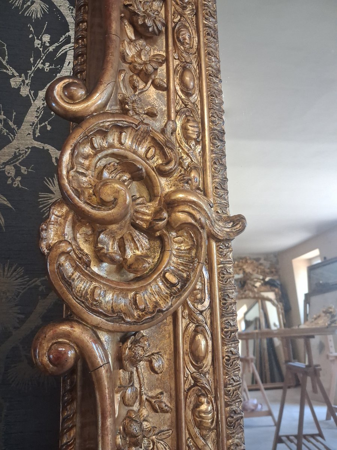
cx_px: 168
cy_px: 225
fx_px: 350
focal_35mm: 27
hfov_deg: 51.4
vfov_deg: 65.3
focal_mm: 4
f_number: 1.8
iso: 400
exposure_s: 1/100
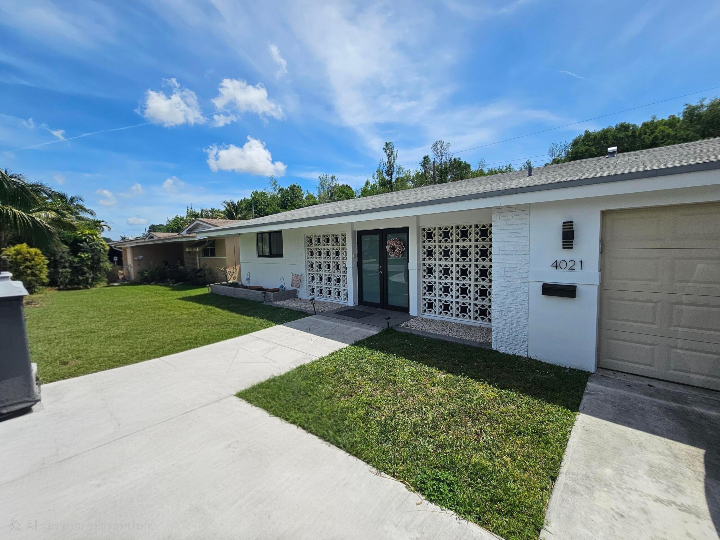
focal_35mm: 13
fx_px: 270
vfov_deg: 89.9
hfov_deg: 106.2
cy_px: 270
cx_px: 360
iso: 50
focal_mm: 2.2
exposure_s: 1/5000
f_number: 2.2
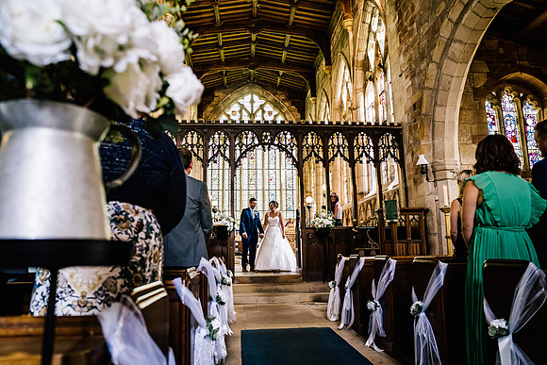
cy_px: 182
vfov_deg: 52.6
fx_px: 369
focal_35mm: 24
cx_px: 274
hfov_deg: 73.1
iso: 1600
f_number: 2.8
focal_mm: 24
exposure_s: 1/160
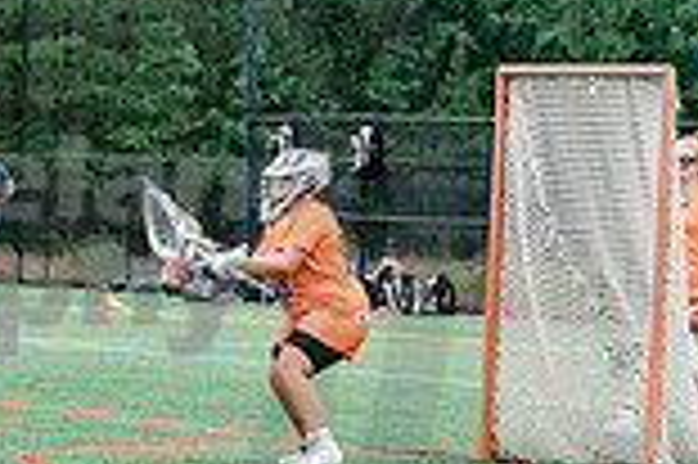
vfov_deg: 3.7
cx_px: -342
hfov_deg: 5.5
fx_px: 7263
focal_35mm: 375
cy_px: 227
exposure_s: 1/320
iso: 250
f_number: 4.5
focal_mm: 100
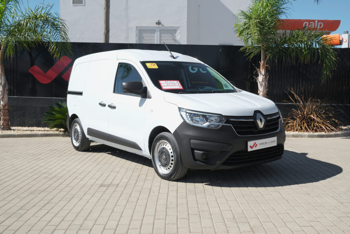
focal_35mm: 37
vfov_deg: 36.0
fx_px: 360
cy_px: 117
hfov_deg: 51.9
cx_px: 175
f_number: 9
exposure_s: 1/200
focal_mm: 24.9
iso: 160
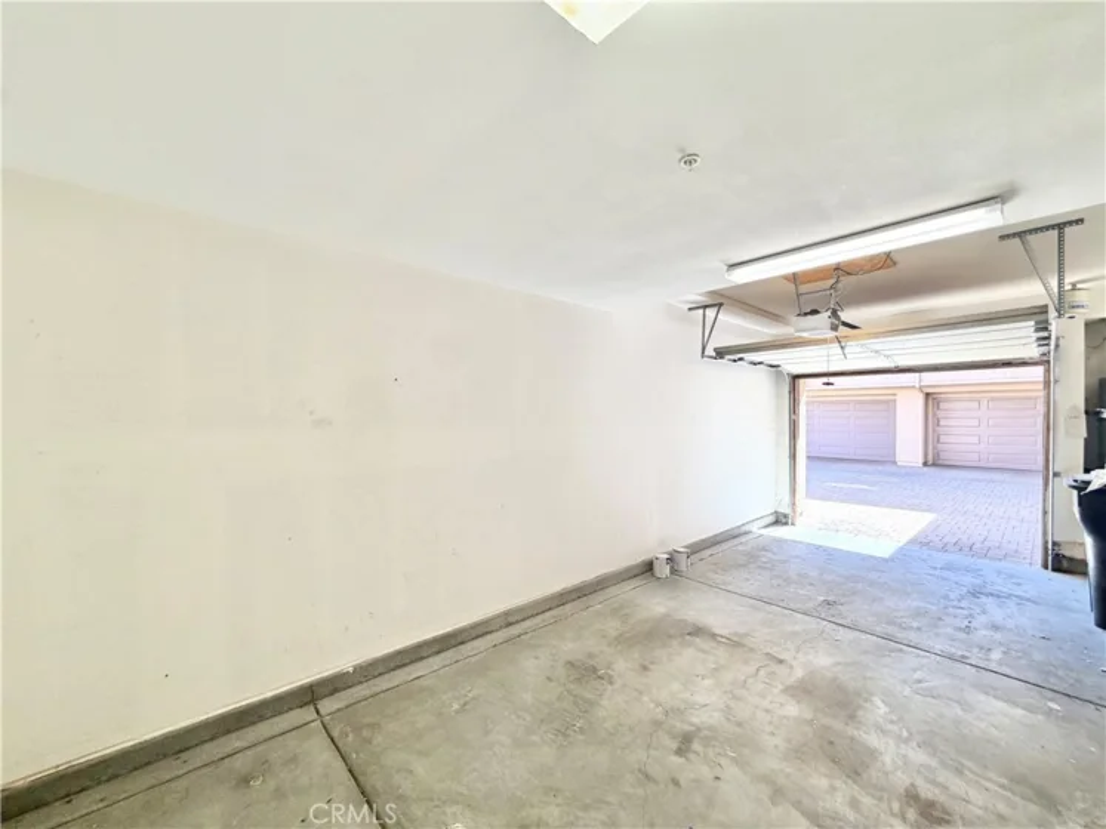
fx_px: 447
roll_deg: +0.1
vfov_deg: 85.7
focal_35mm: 14
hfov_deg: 102.1
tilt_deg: -0.6
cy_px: 414
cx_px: 553
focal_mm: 2.22
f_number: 2.2
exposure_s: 1/120
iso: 100
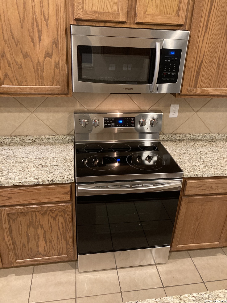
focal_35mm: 28
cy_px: 152
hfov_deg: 49.7
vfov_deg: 63.4
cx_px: 114
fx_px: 245
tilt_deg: -23.9
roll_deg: -3.1
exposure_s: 1/40
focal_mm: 3.99
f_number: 1.8
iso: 320
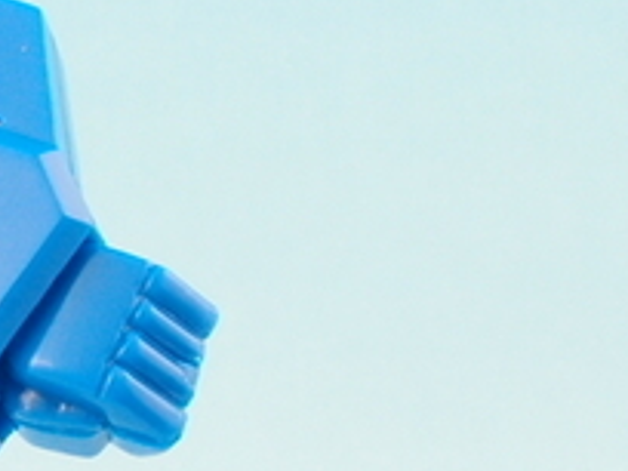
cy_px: 357
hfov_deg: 12.3
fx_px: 2703
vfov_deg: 9.9
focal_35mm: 149
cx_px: -453
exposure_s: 1.6
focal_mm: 8.16
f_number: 8
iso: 100
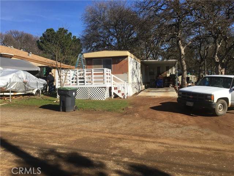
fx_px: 196
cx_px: 117
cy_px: 88
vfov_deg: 48.2
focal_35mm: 29
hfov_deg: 61.7
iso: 25
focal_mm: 4.15
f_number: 2.2
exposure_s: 1/1789
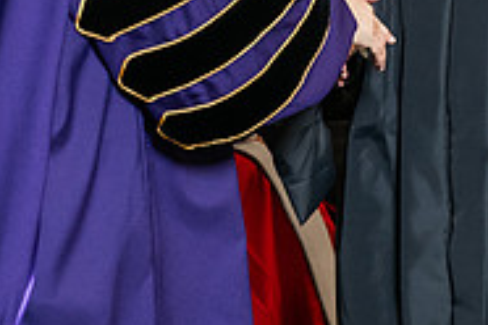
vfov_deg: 6.3
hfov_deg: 9.4
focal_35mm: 218
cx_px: 275
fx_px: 2955
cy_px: -98
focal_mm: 70
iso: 2000
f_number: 5
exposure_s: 1/200
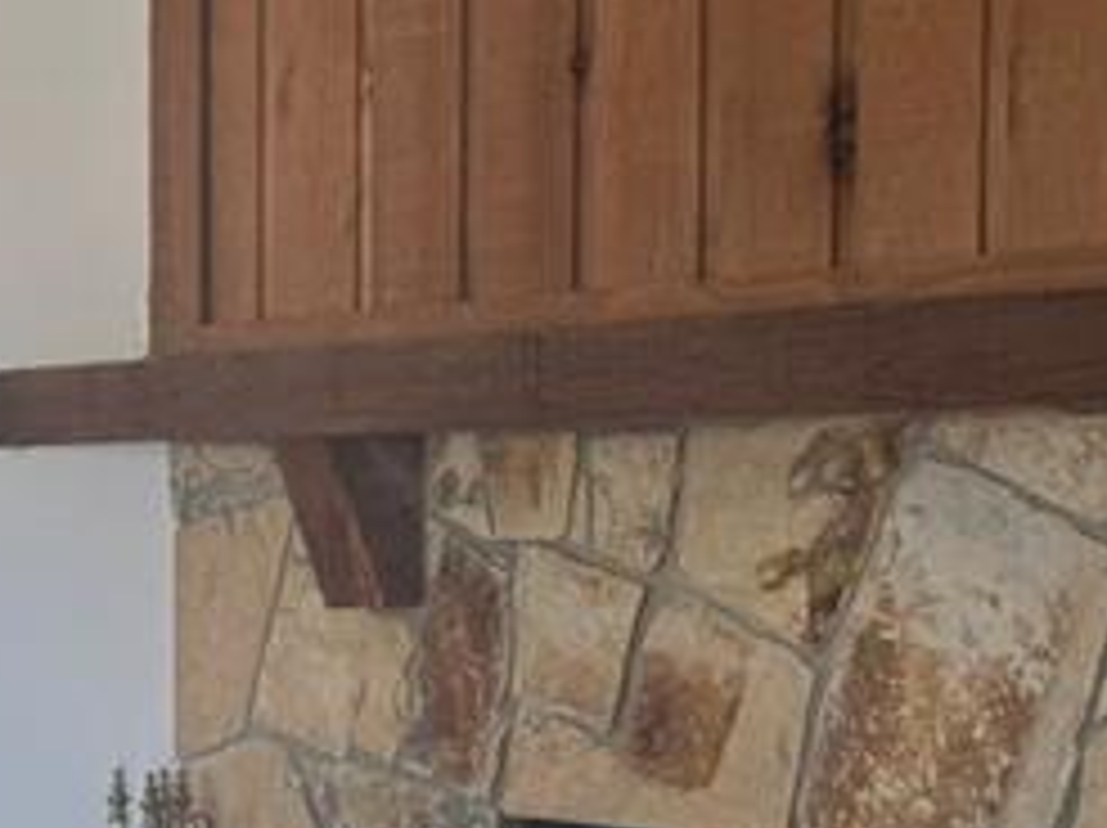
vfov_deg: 14.5
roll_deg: +2.5
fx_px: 3195
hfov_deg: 18.0
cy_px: 824
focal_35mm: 100
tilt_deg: -5.8
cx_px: -432
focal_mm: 6.76
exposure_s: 1/121
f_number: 1.78
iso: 64
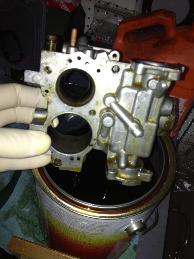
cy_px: 130
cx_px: 97
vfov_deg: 52.6
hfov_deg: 40.7
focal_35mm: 35
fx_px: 262
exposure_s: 1/33
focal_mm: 4.3
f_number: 2.4
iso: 50
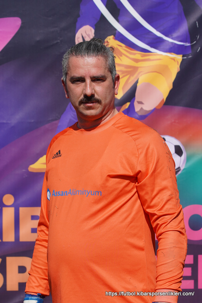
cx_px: 101
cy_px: 152
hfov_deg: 13.0
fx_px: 885
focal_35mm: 105
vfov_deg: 19.5
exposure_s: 1/1000
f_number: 5
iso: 100
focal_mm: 70
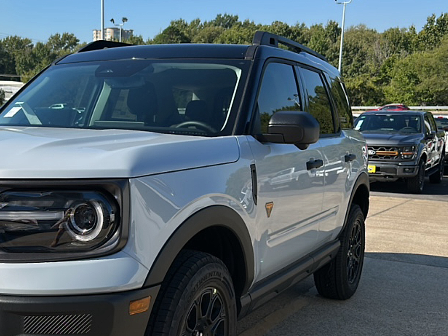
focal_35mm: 39
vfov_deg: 36.6
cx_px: 112
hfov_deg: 46.2
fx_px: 505
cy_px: 211
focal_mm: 6.86
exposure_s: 1/4386
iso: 80
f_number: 1.78
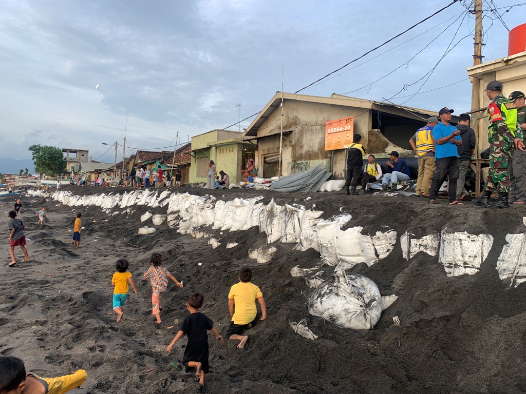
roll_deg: -1.9
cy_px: 197
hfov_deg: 67.3
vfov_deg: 53.1
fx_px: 395
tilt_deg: +0.6
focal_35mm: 26
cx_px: 263
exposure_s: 1/272
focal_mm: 4.25
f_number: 1.8
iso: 25
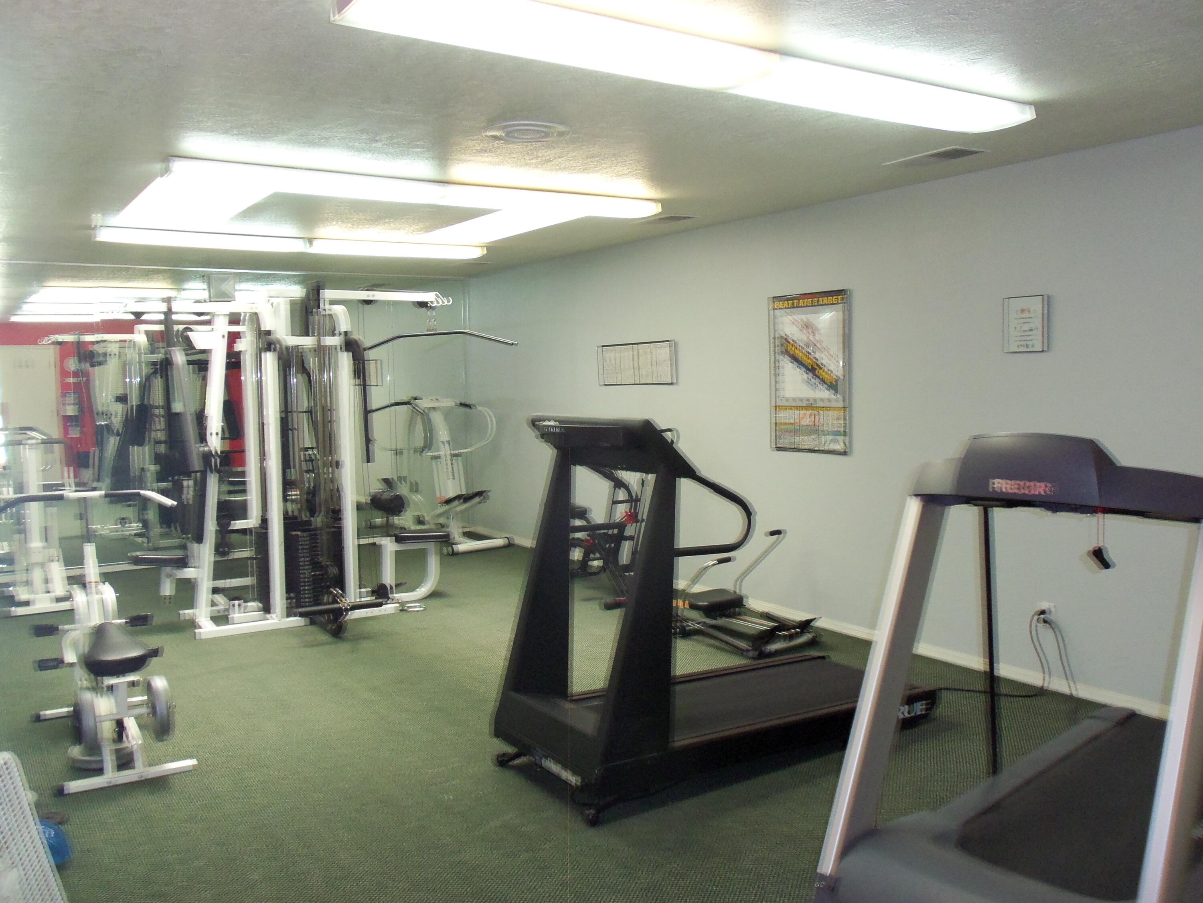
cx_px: 602
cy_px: 452
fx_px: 1008
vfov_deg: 48.2
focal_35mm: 29
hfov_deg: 61.7
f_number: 3.4
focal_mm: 5.2
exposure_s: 1/30
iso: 200
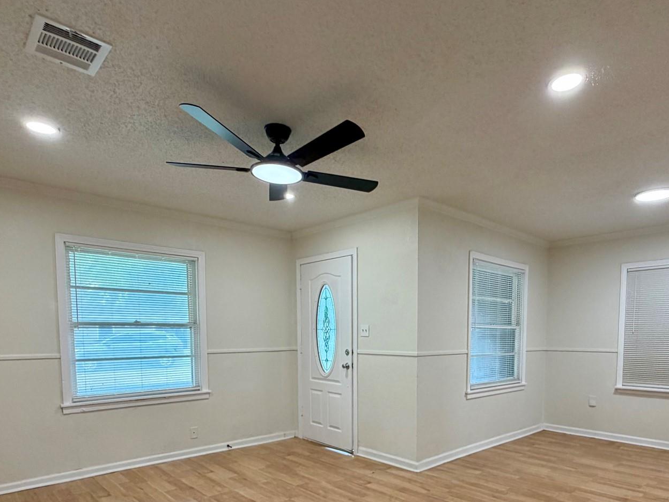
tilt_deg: -4.7
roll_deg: +0.5
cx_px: 381
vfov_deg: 56.4
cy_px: 366
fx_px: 444
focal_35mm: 23
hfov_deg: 73.5
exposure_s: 1/120
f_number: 2.2
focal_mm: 2.22
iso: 250
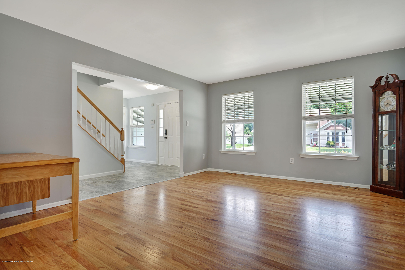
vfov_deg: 67.4
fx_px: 202
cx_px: 202
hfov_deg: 90.0
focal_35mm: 18
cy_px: 135
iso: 100
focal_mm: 18
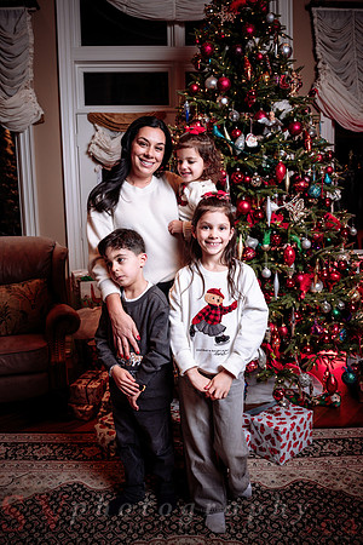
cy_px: 272
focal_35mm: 28
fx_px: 423
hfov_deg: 46.4
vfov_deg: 65.5
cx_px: 182
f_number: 4.5
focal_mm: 28
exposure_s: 1/200
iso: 500
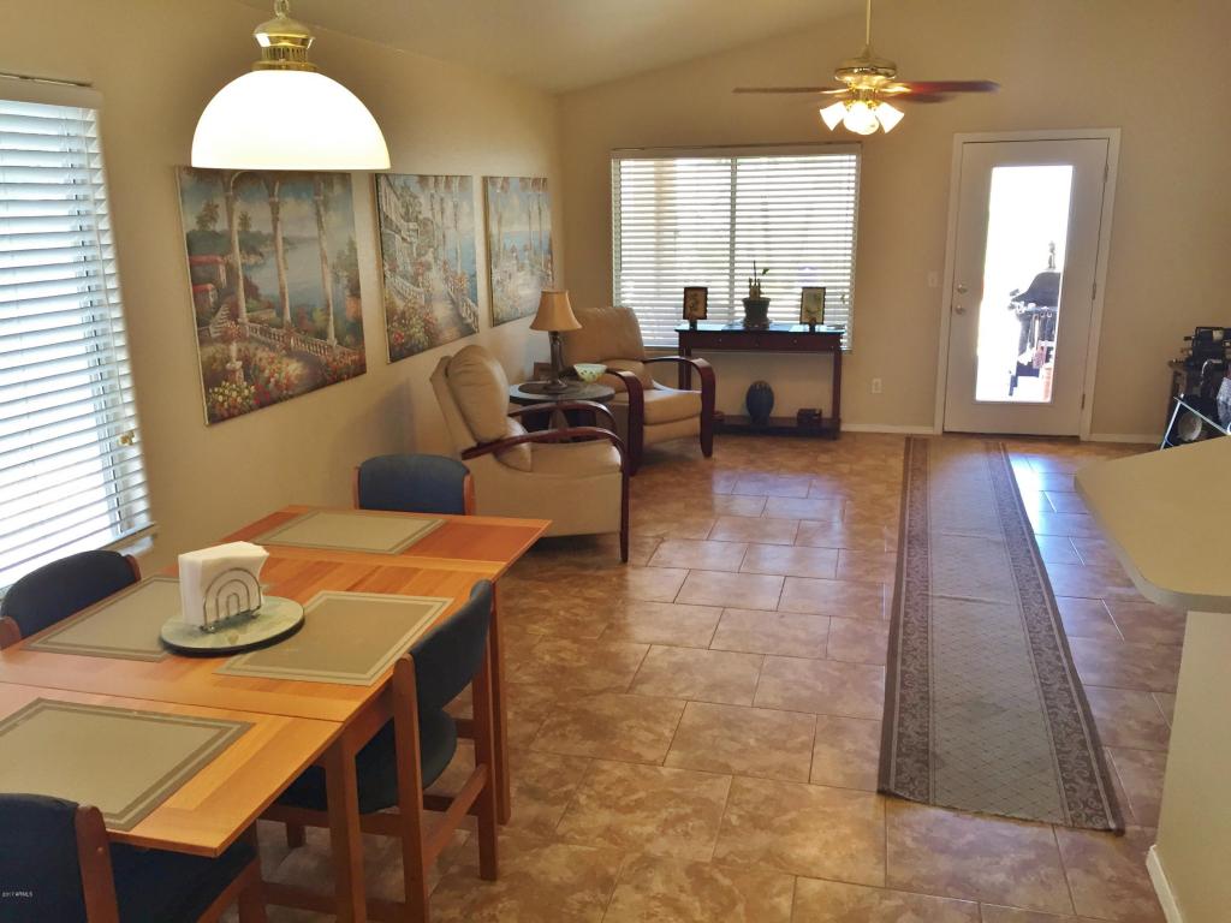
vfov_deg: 48.2
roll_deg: +0.1
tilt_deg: -14.9
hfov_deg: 61.7
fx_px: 1031
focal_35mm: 29
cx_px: 616
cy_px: 462
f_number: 2.2
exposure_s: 1/30
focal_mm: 4.15
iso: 64
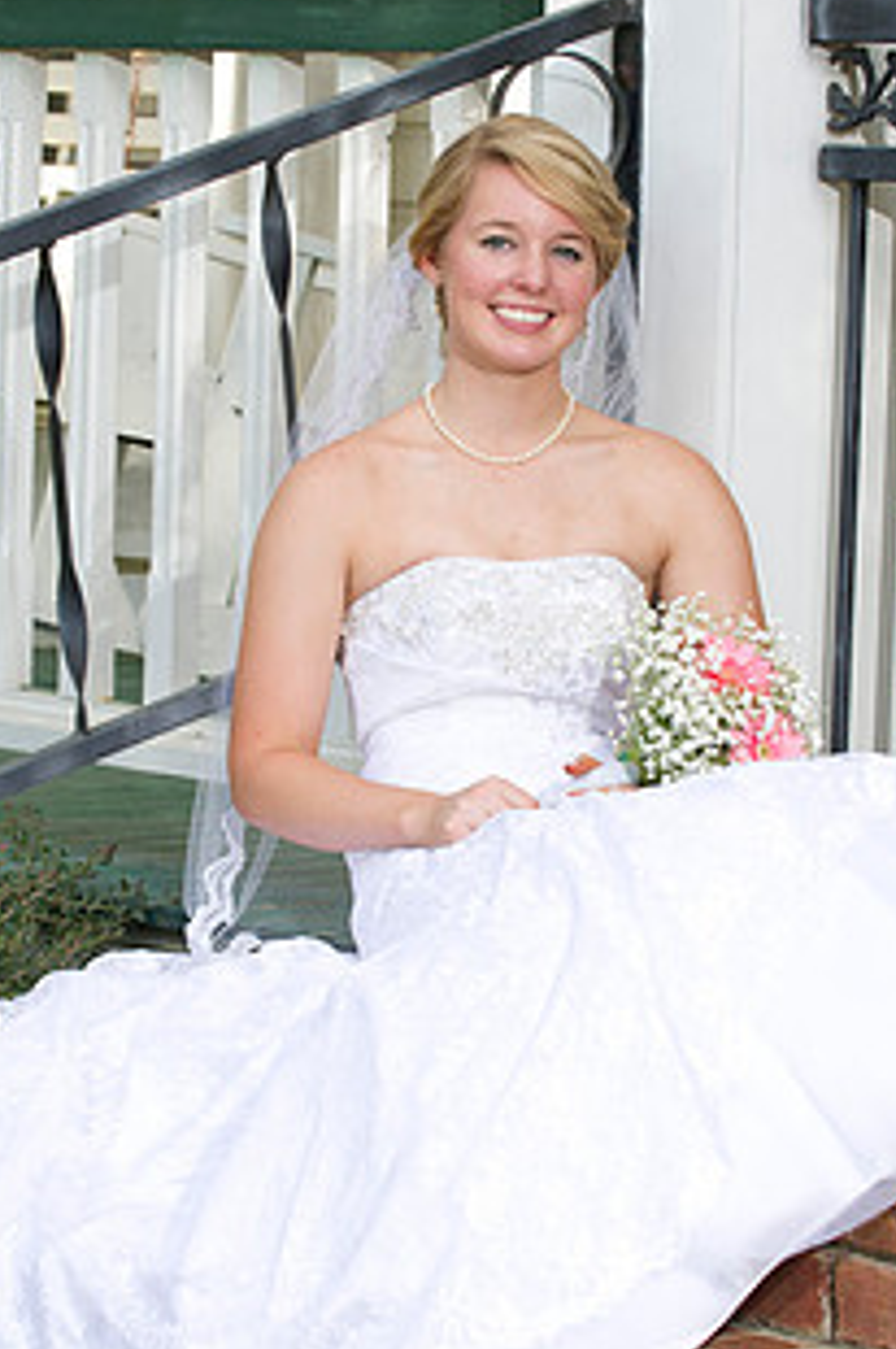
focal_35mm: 161
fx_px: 6024
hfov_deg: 8.5
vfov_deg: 12.8
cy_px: 666
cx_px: 409
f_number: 5.6
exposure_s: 1/250
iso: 320
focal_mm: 86
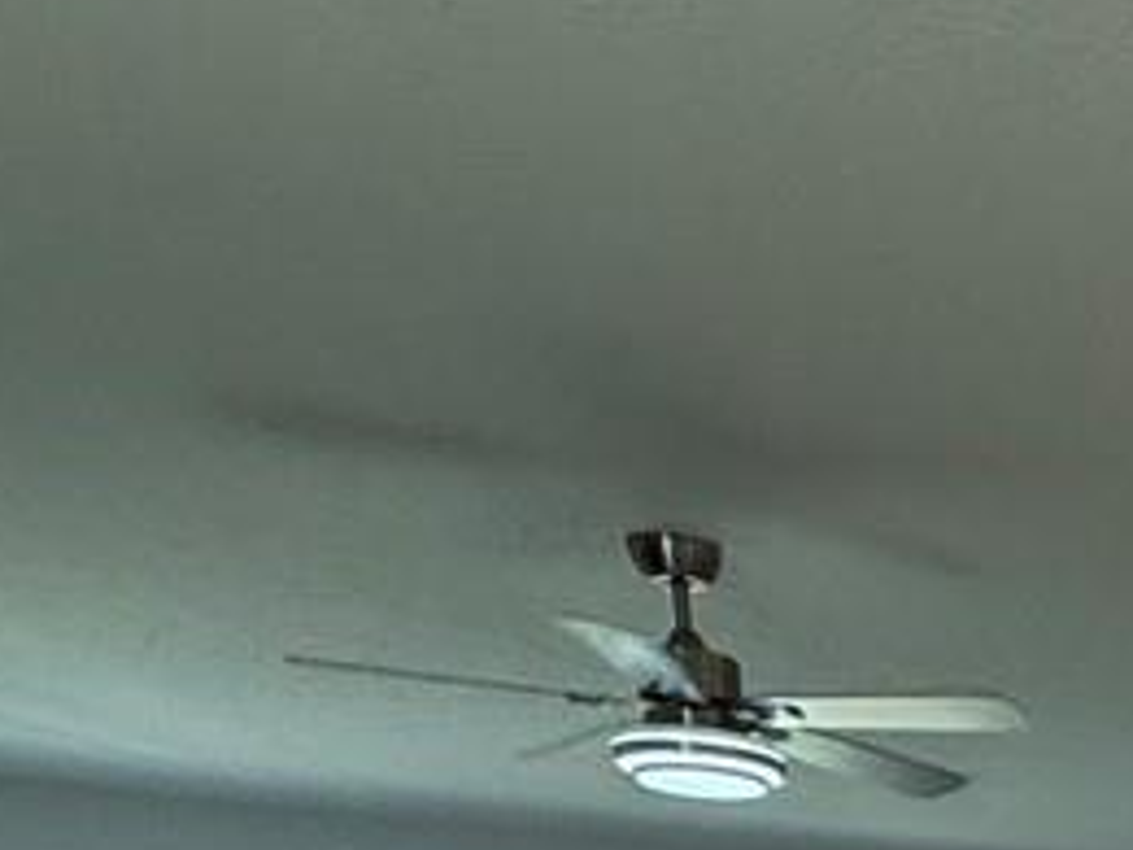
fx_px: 2815
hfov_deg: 17.2
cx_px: 2201
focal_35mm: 86
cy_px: 2197
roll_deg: +0.3
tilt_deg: -15.6
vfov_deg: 12.4
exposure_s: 1/120
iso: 125
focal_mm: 2.22
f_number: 2.2
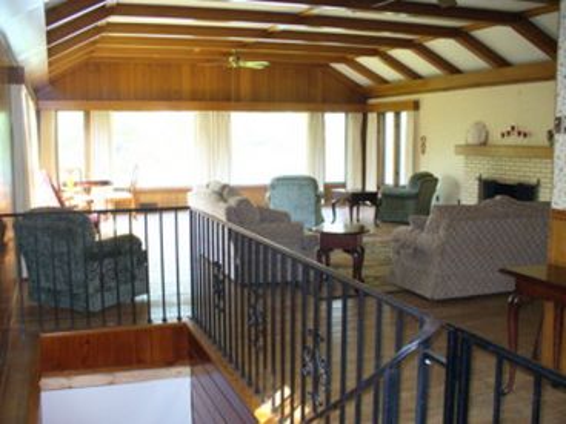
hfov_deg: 50.1
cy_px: 212
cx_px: 283
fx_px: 605
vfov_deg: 38.7
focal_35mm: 37
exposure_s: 1/60
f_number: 2.8
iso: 400
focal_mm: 6.1
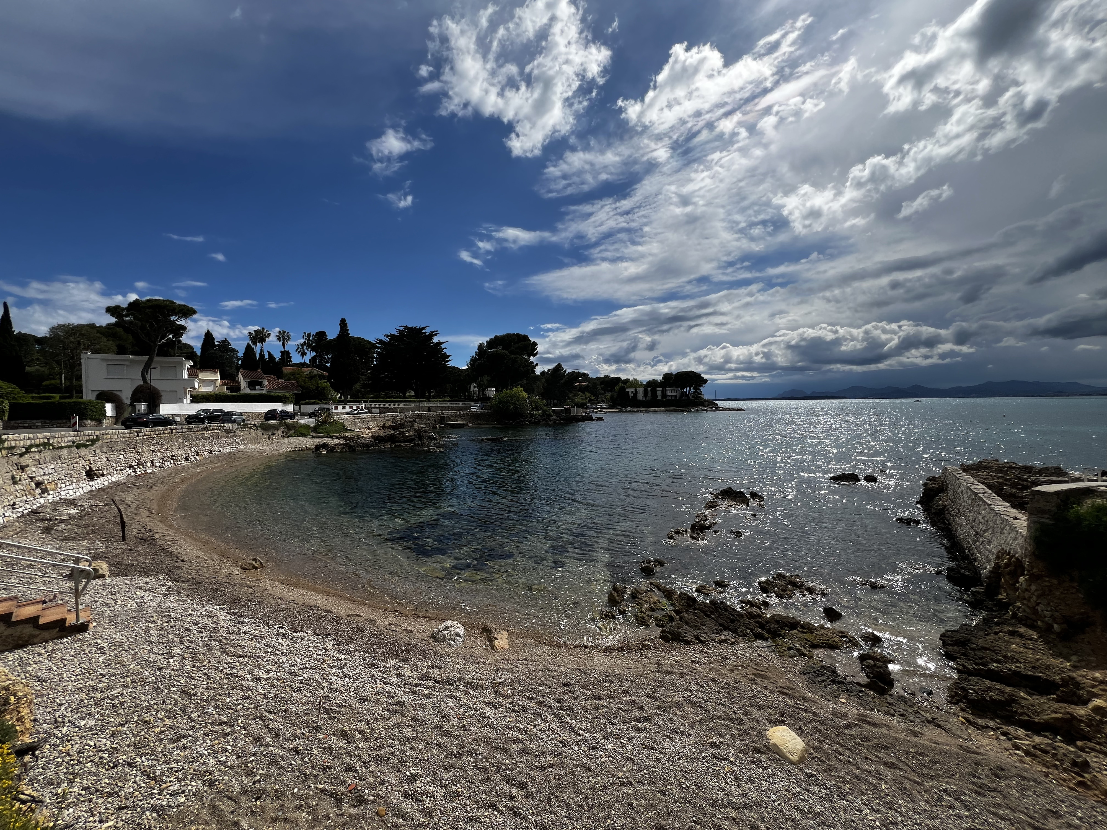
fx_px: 416
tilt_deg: -1.5
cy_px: 415
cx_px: 554
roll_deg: +0.9
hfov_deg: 106.2
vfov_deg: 89.9
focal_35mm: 13
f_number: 1.8
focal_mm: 1.57
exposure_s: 1/3650
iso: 32
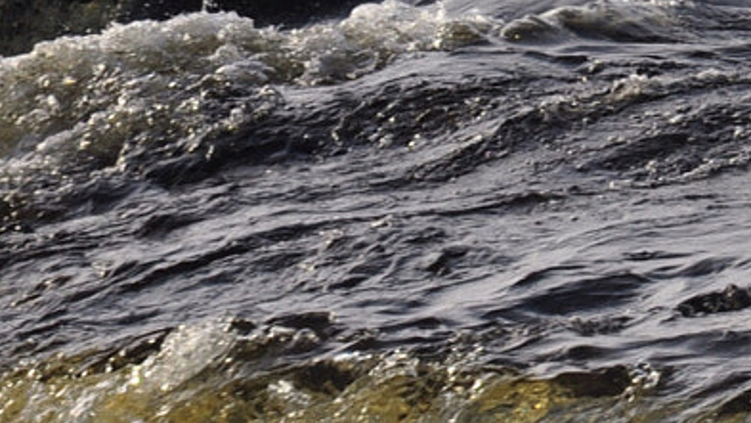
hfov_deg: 1.9
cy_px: 416
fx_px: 22284
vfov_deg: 1.1
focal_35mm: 1119
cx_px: 1271
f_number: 11
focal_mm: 175
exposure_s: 1/400
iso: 200
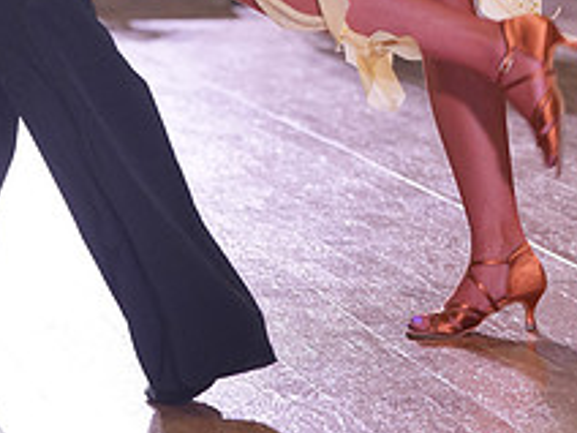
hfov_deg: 7.8
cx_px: 274
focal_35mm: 253
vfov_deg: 5.8
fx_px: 4217
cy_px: -231
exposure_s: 1/500
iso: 2000
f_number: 4
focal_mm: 96
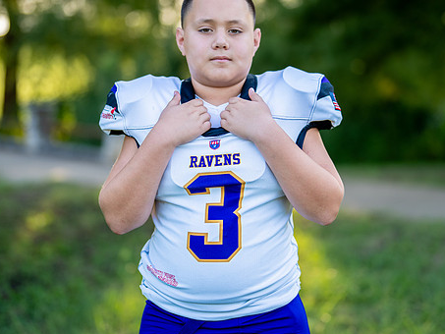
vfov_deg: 18.4
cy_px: 131
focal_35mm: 80
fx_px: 1029
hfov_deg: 24.4
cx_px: 236
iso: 125
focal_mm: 50
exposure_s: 1/1250
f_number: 1.2
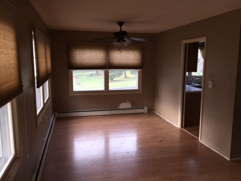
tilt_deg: -8.0
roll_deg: -0.4
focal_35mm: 29
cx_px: 120
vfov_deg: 48.2
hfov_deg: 61.7
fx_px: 202
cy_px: 90
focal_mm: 4.15
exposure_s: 1/42
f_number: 2.2
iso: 32
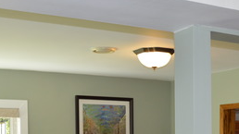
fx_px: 494
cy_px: 184
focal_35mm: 78
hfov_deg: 27.1
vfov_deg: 14.7
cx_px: 145
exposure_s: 1/100
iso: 400
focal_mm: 20
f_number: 4
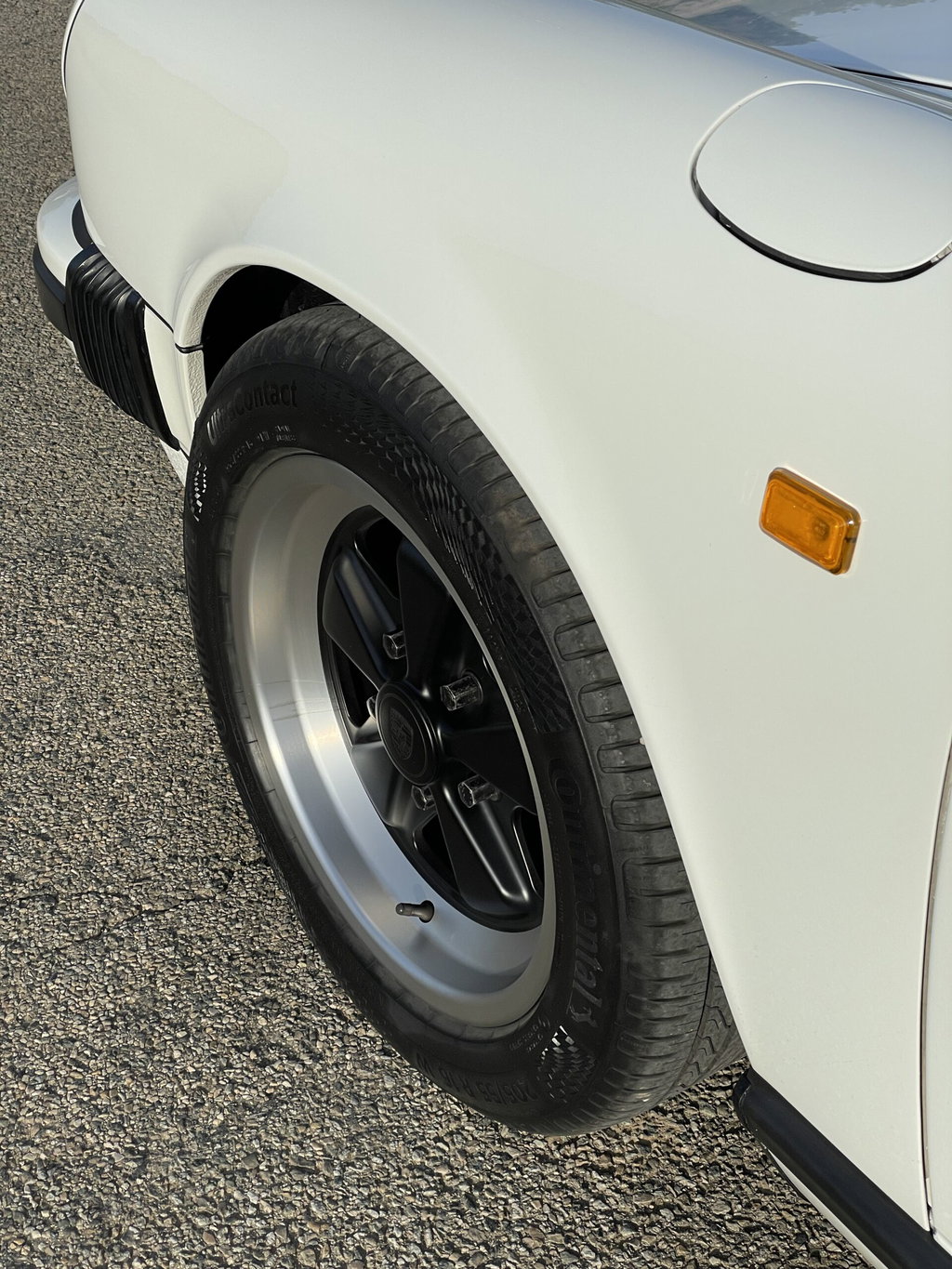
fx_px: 1906
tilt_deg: -33.6
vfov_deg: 36.8
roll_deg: -1.3
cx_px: 476
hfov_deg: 28.0
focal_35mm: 52
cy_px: 634
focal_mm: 6
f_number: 2
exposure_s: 1/2817
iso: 25
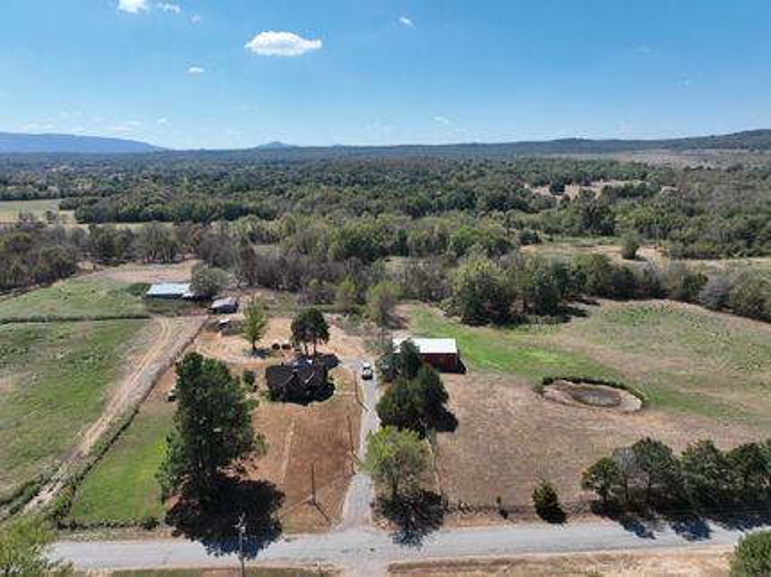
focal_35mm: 24
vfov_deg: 56.8
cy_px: 288
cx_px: 386
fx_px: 534
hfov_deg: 71.6
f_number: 2.8
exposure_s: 1/2500
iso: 150
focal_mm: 12.29
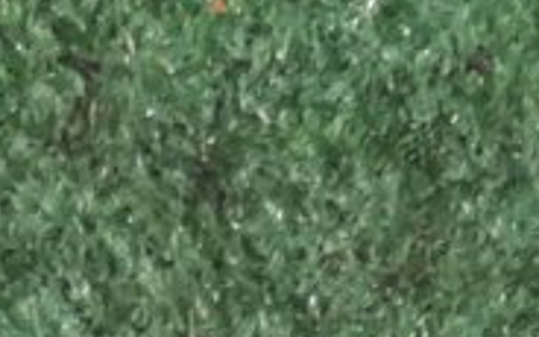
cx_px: 38
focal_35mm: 207
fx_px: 3041
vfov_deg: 5.7
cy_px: 1187
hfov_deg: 10.1
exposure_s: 1/25
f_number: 2
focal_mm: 4.6
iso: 471
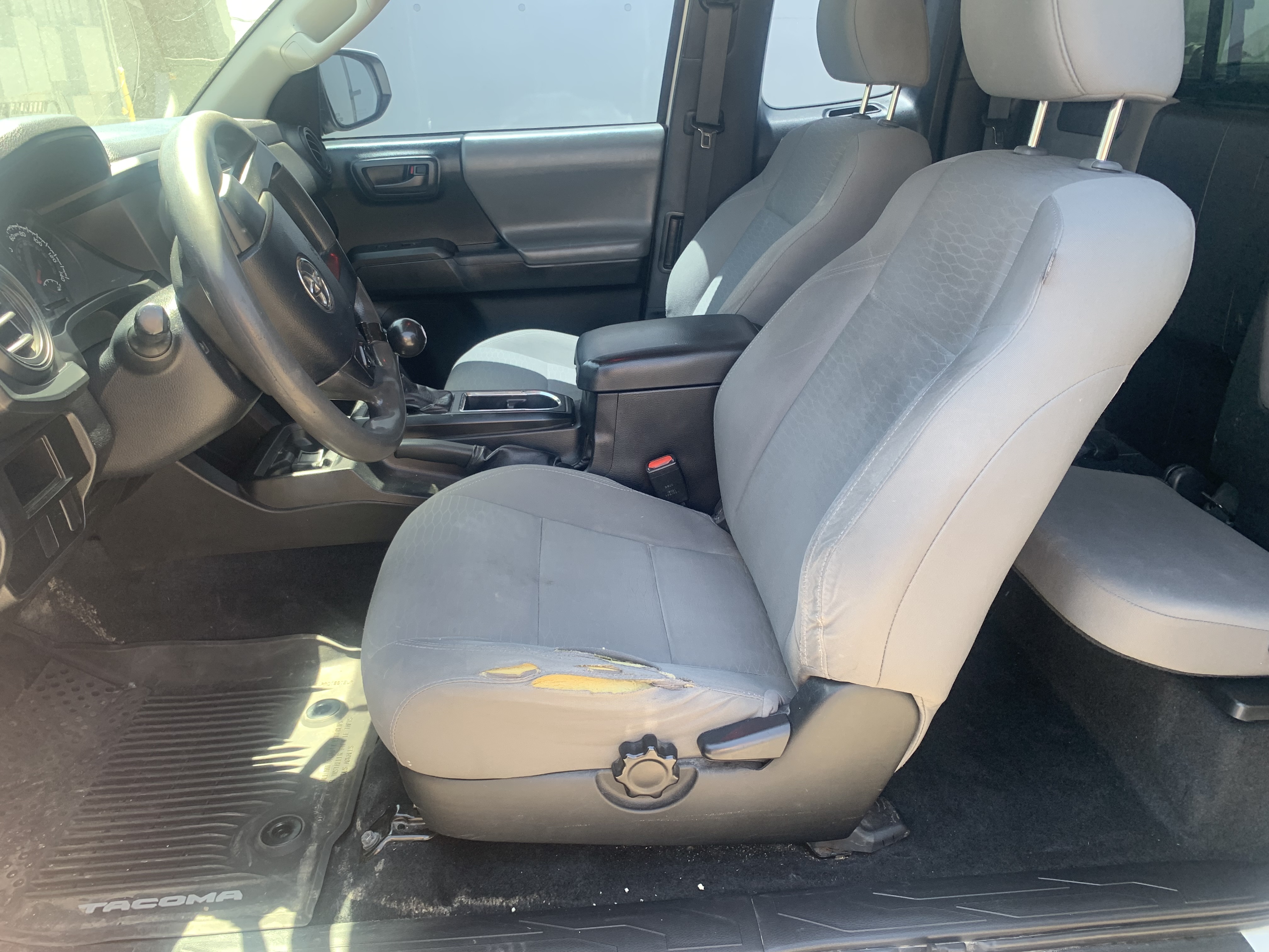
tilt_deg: -23.4
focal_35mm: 26
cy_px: 476
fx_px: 953
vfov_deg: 53.1
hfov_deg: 67.3
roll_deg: +2.2
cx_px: 634
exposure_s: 1/121
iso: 64
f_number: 1.8
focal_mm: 4.25
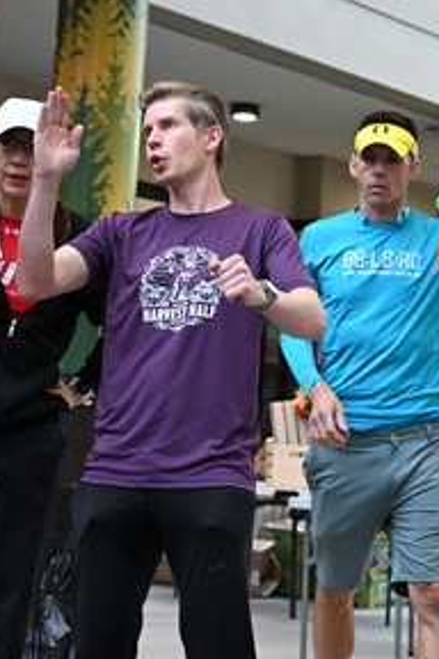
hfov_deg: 15.5
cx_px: 225
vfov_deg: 23.1
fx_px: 1610
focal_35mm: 88
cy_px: 245
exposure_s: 1/250
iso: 3200
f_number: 4
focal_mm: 46
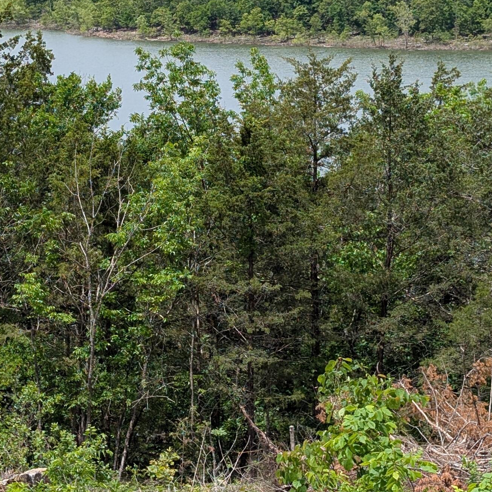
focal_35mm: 99
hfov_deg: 17.6
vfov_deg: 17.5
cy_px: 173
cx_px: 276
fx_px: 1592
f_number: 1.68
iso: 22
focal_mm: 6.9
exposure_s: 1/1087
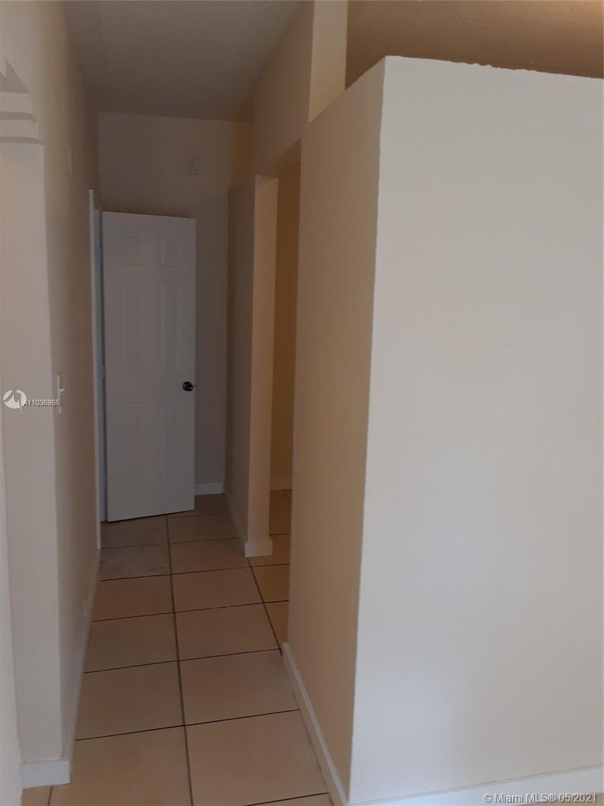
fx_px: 698
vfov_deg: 60.0
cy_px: 403
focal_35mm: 30
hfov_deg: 46.8
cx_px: 302
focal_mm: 2.47
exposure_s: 1/60
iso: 50
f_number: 1.9
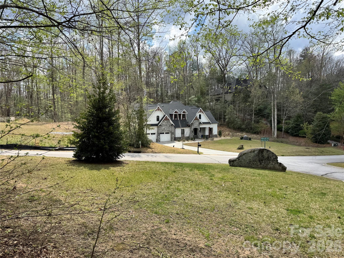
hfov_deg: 71.6
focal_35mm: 24
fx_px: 239
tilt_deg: -3.3
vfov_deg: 56.8
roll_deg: +1.0
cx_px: 172
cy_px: 129
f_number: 1.78
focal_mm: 6.76
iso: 80
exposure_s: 1/2506
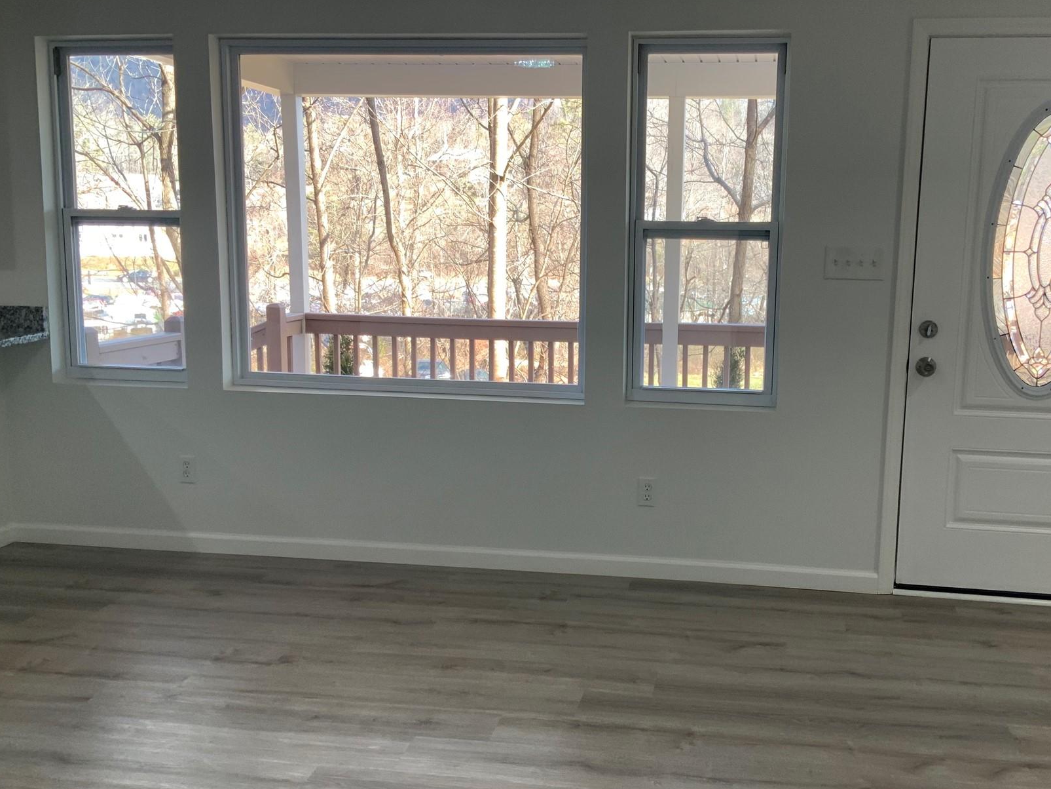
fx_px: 1123
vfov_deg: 38.7
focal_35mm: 37
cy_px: 411
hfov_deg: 49.9
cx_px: 612
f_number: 1.8
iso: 40
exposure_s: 1/120
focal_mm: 3
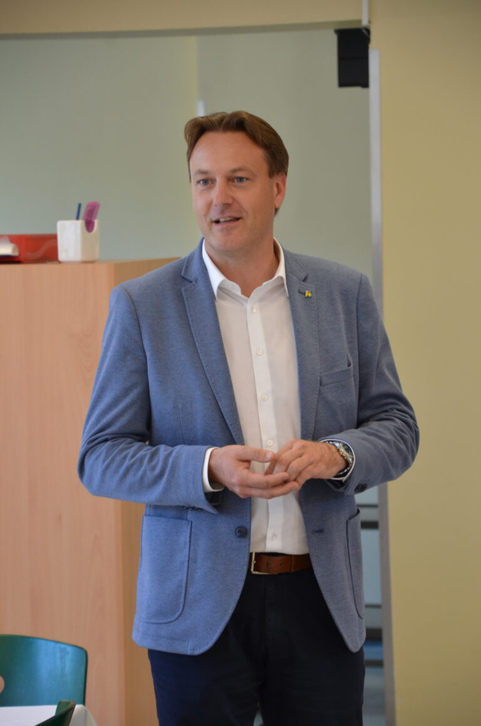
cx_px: 240
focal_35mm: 150
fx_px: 3020
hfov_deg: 9.1
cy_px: 363
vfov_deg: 13.7
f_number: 5.6
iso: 800
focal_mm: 100
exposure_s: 1/50
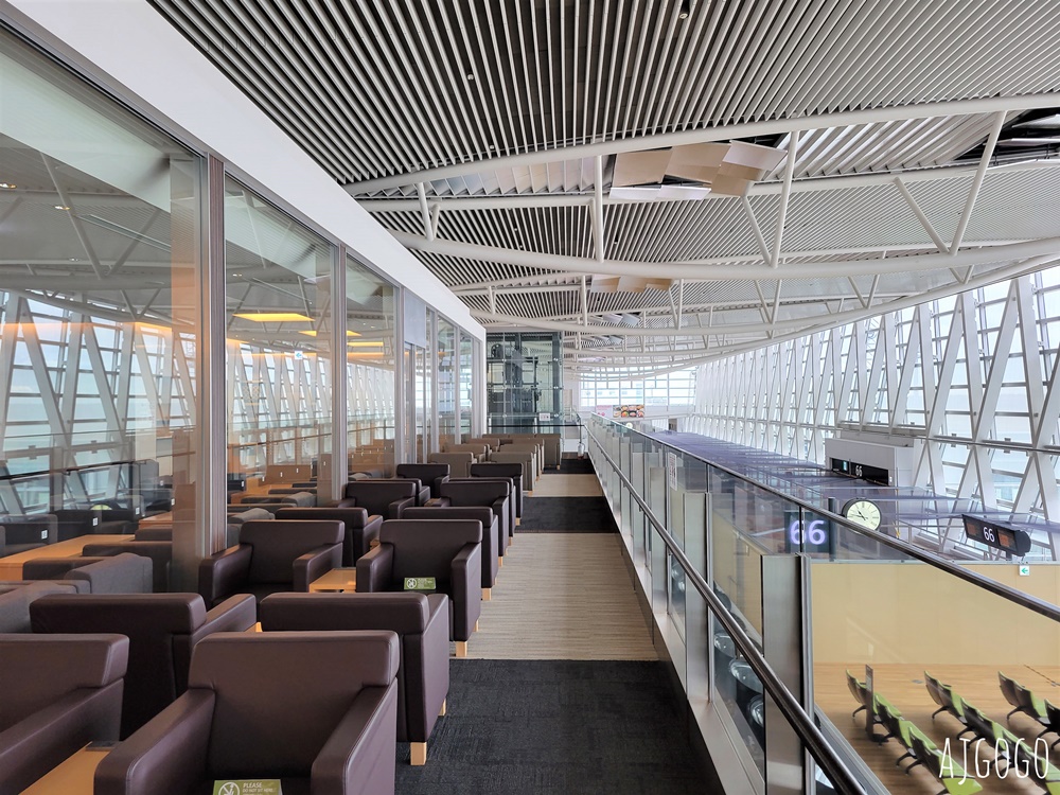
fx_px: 796
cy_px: 398
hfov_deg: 67.3
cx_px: 530
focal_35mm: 26
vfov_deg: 53.1
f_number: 1.8
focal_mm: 5.4
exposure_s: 1/100
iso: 80
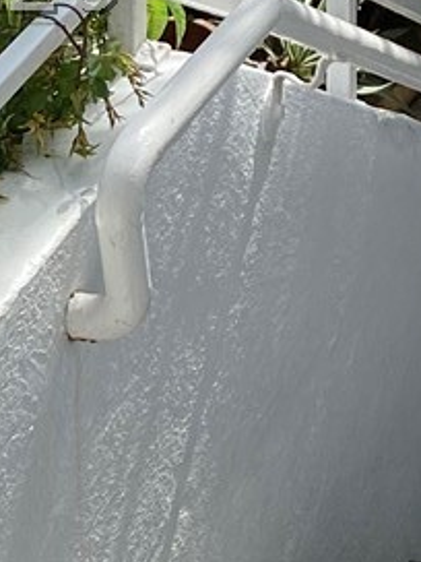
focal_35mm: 153
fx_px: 2481
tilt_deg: -26.2
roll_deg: +1.7
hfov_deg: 9.6
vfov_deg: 12.7
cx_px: -2
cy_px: -23
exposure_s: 1/1565
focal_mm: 4.25
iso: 32
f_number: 1.8
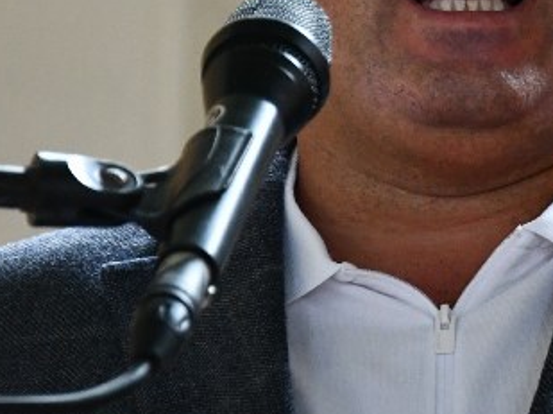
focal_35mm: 405
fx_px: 6462
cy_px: 20
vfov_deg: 3.7
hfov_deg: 4.9
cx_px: 494
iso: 2000
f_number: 5.6
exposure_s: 1/125
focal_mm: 85
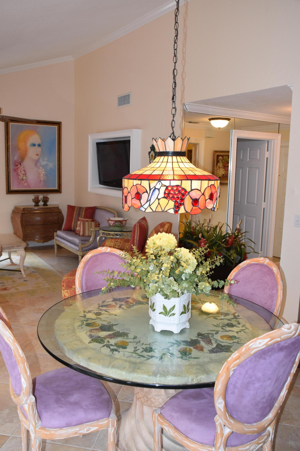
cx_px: 150
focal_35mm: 33
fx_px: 413
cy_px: 226
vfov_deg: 57.2
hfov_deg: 40.0
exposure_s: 1/80
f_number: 4.5
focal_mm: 22
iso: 800
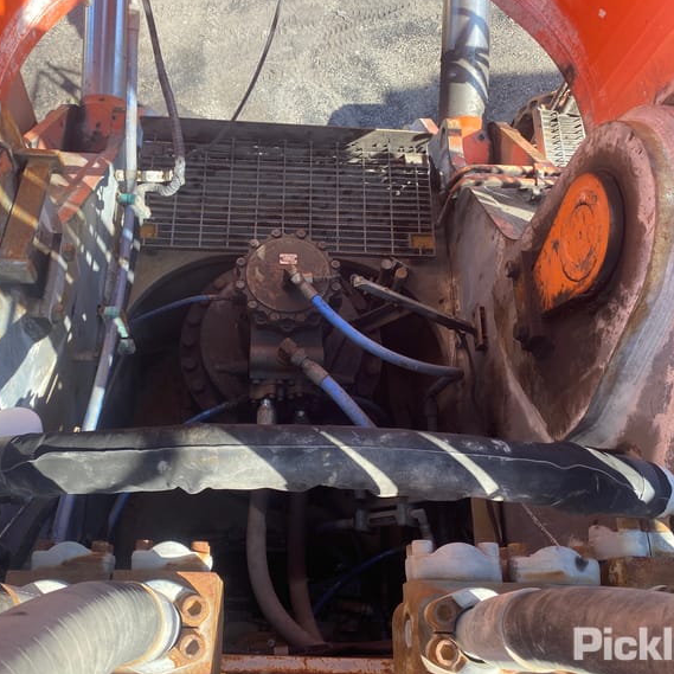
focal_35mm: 31
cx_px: 285
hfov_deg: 52.3
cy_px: 338
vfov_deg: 52.5
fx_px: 683
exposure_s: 1/426
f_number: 1.8
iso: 32
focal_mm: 4.25
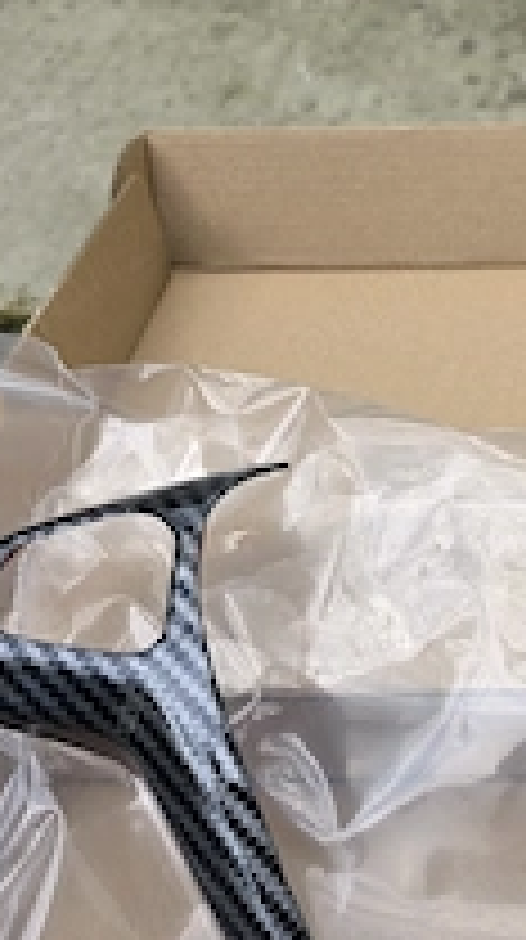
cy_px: 679
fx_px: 1195
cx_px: 589
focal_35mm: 48
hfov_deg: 23.2
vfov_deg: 41.9
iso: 25
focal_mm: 6.3
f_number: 1.7
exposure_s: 1/359
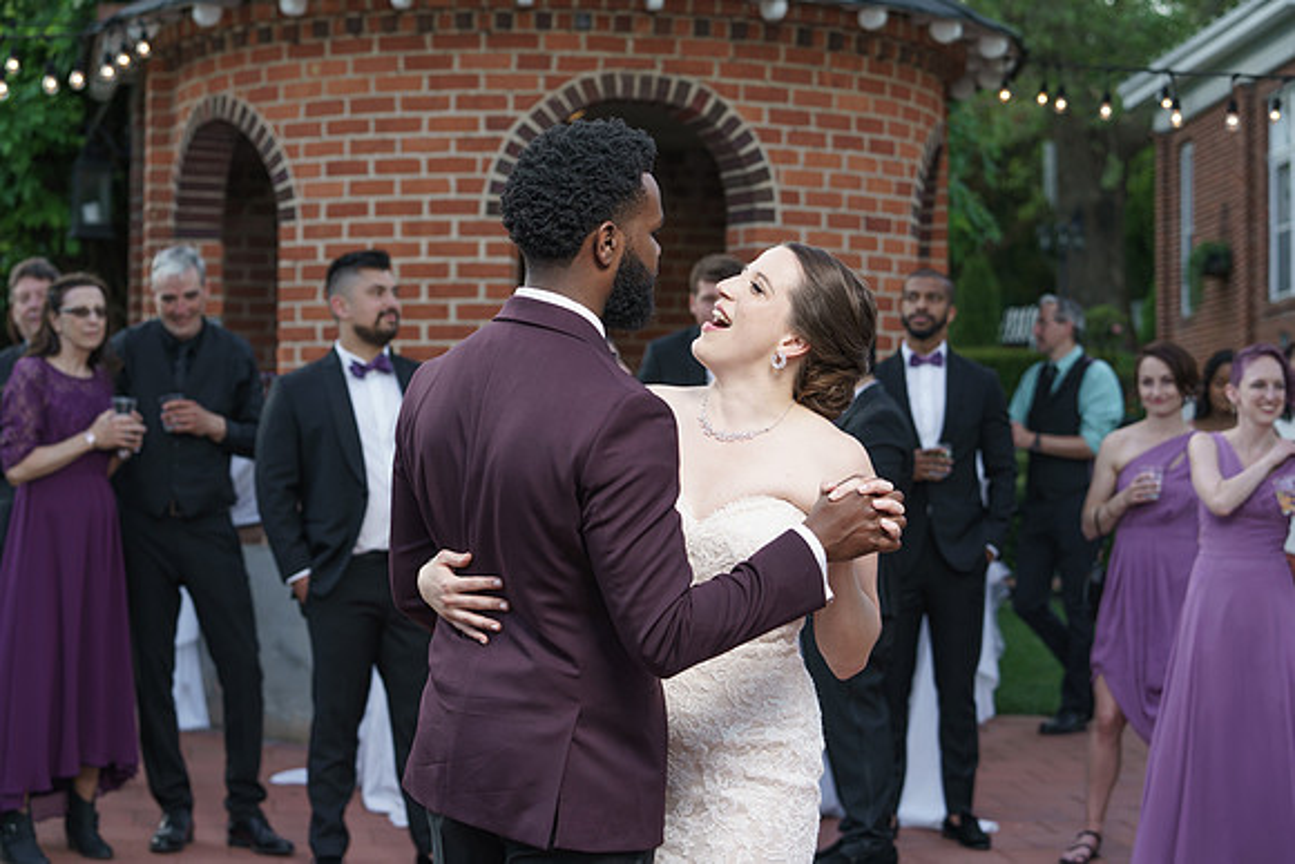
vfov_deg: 17.8
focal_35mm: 77
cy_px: 432
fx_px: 2762
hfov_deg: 26.4
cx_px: 648
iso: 125
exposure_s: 1/200
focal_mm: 70
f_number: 4
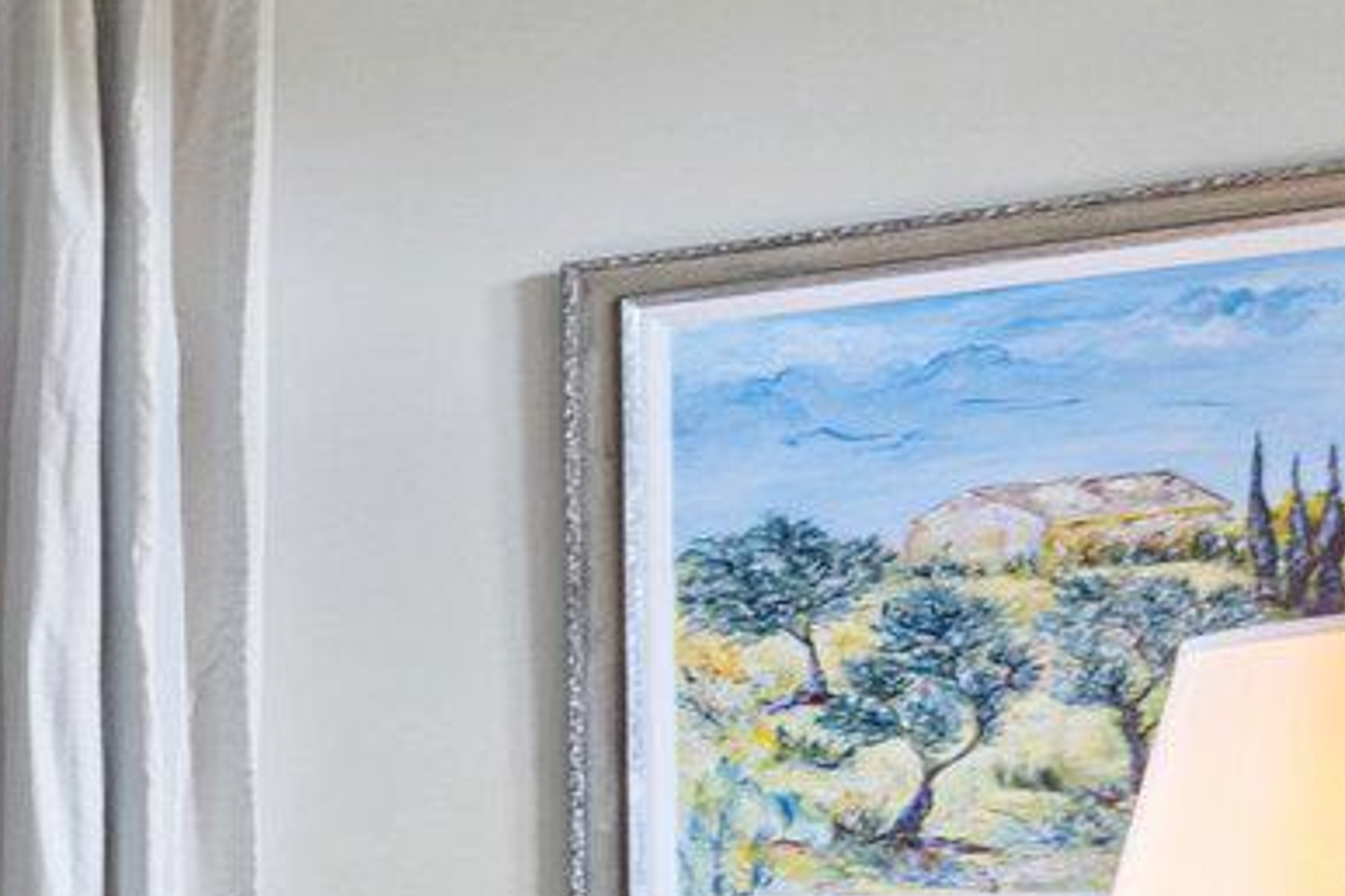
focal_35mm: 74
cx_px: -2162
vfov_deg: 17.8
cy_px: 981
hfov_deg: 13.7
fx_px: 2765
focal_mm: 14
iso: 640
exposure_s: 1
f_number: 8
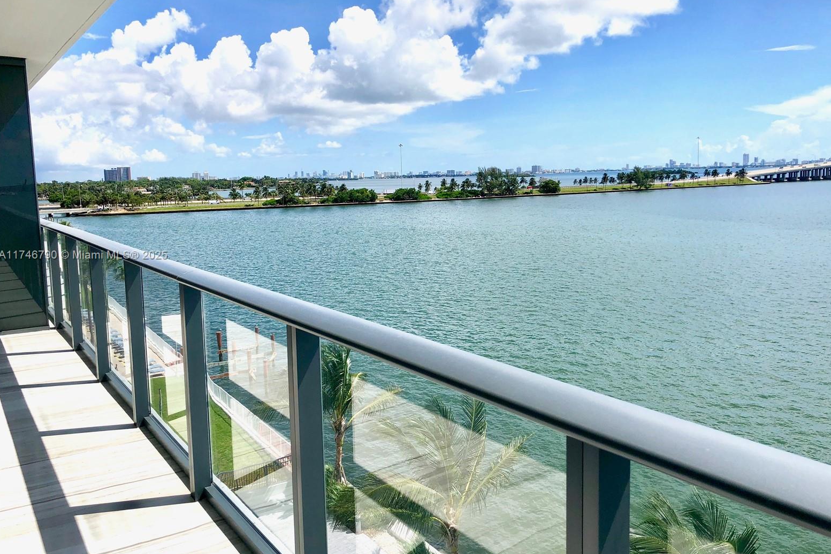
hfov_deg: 61.9
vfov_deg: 43.6
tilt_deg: -5.7
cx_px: 424
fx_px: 692
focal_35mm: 30
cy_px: 256
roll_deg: +2.0
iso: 20
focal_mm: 4
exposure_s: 1/3247
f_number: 1.8
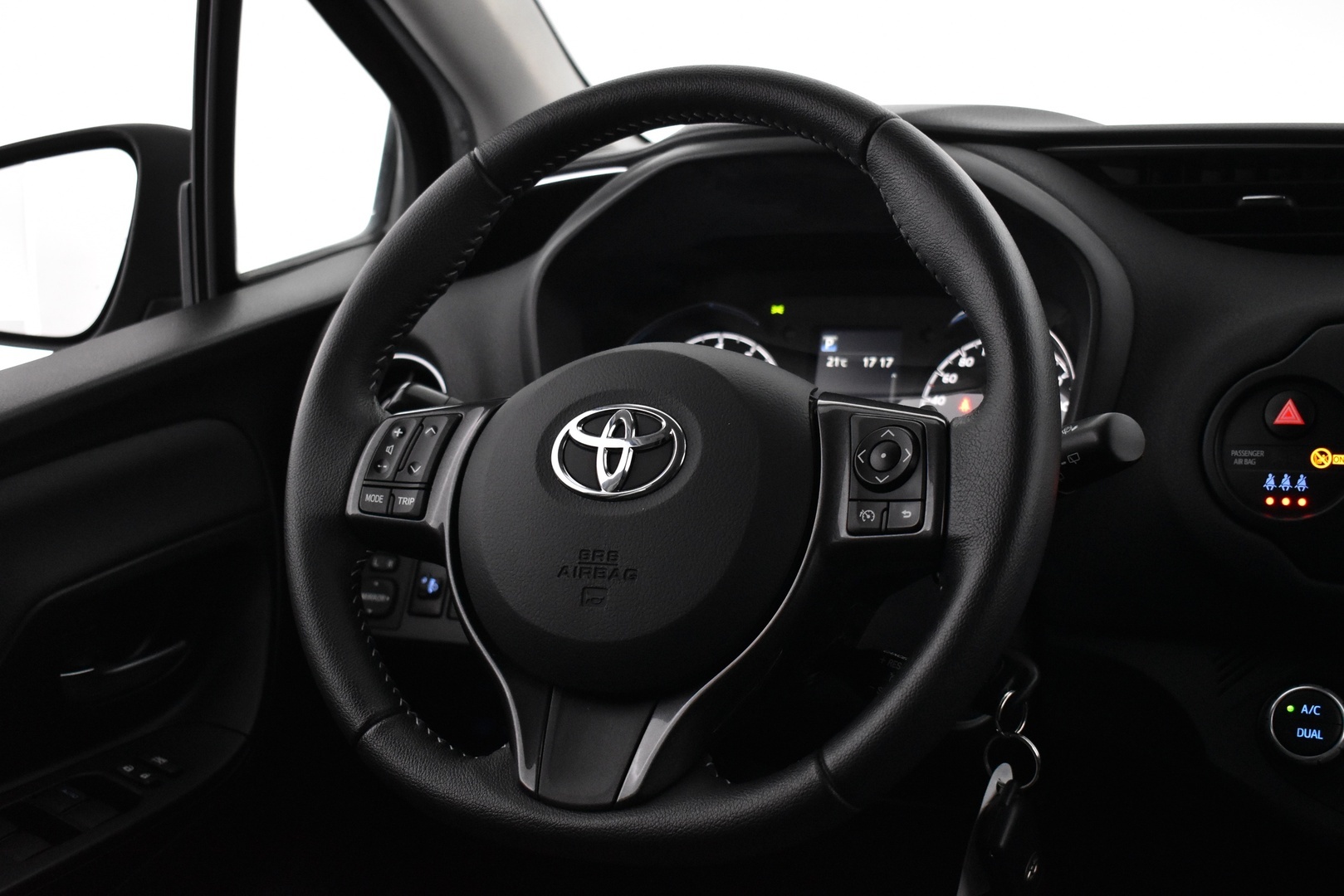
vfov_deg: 29.0
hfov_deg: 42.3
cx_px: 672
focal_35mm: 46
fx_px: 1736
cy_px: 448
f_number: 4.2
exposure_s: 1/50
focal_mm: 31
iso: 3200
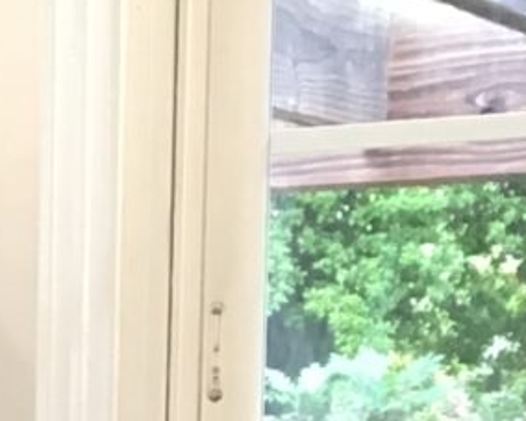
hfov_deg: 6.8
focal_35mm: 255
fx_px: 3968
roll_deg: +2.3
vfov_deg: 5.8
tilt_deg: -9.1
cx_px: -1109
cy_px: 1104
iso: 64
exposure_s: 1/30
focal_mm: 4.15
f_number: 2.2
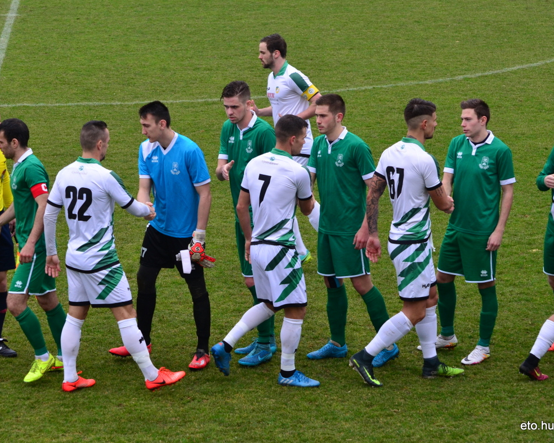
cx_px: 233
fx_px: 2388
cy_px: 223
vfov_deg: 10.6
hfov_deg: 13.2
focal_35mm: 146
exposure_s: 1/640
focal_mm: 85
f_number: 6.3
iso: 800
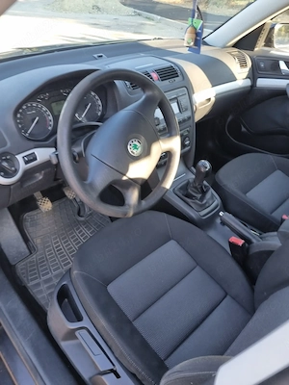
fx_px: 289
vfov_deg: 67.3
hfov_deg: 53.1
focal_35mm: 26
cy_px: 192
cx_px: 144
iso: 64
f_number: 1.8
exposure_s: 1/100
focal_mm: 5.4
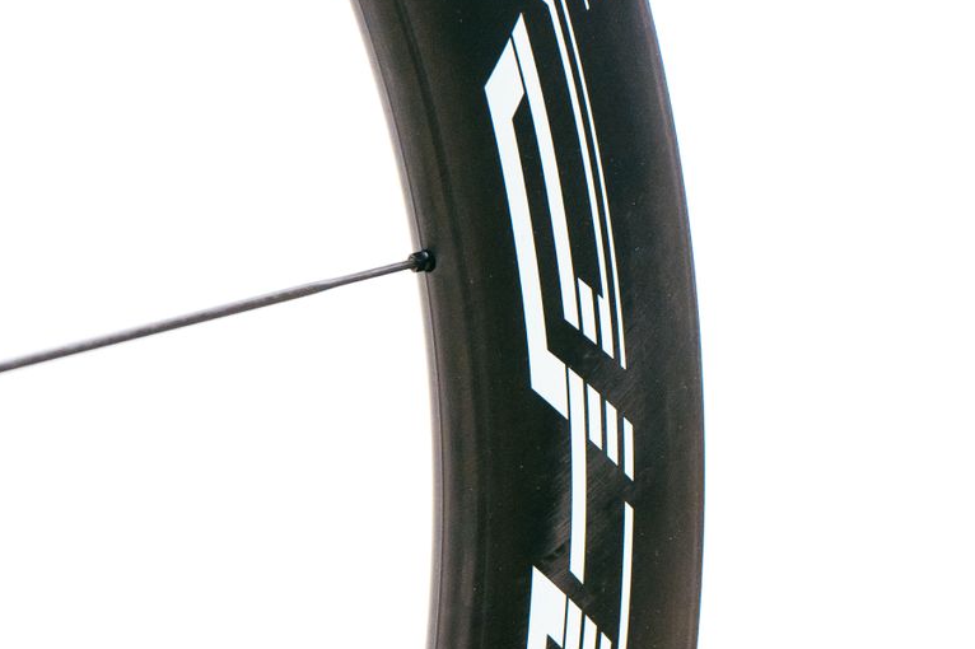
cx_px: 513
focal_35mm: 117
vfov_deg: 11.7
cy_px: 464
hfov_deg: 17.5
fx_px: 3167
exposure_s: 1/125
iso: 4000
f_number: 8
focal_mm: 70
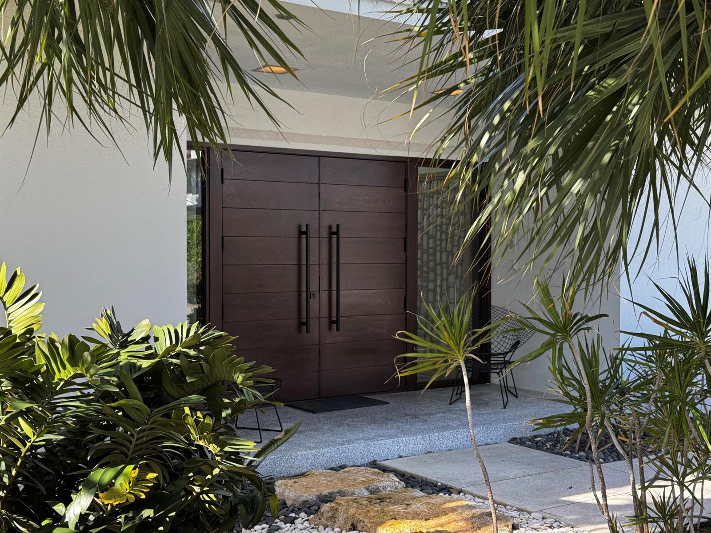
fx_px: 986
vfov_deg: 30.3
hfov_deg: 39.7
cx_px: 356
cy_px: 266
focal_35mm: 48
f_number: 1.78
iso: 64
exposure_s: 1/360
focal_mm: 6.76
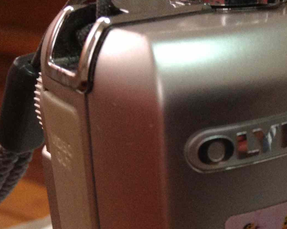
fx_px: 680
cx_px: 245
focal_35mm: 80
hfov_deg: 23.4
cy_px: 214
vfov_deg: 18.8
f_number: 2.4
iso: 125
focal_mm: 3.3
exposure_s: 1/24
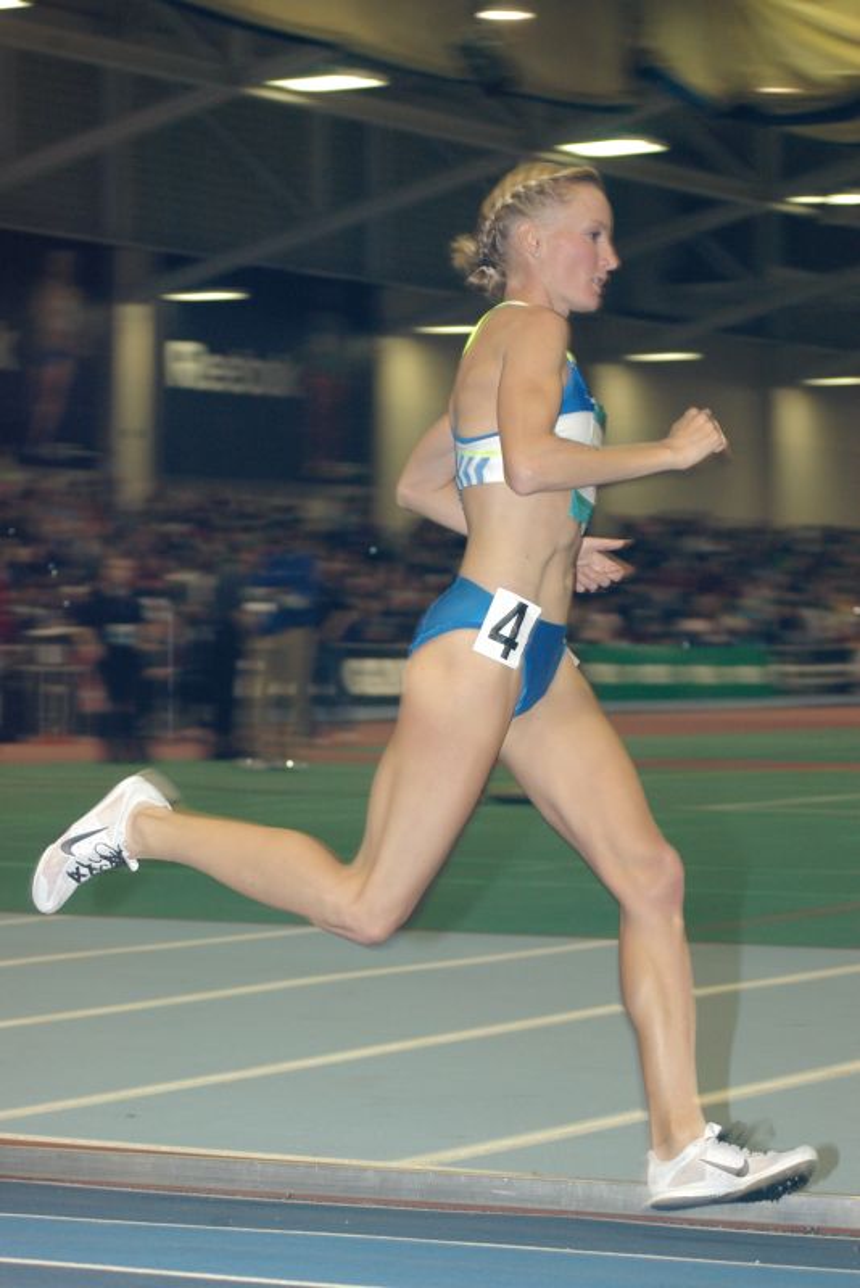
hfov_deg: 12.5
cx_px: 430
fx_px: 3920
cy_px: 644
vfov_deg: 18.7
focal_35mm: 110
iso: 800
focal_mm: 73
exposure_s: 1/100
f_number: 5.6
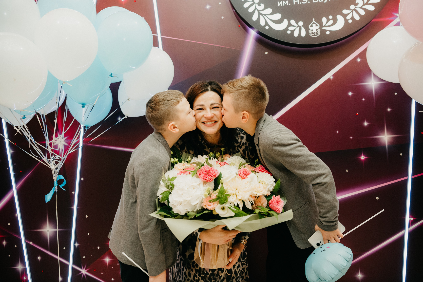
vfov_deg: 43.6
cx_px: 212
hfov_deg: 61.9
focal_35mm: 30
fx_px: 352
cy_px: 141
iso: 640
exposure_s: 1/160
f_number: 4
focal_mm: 30
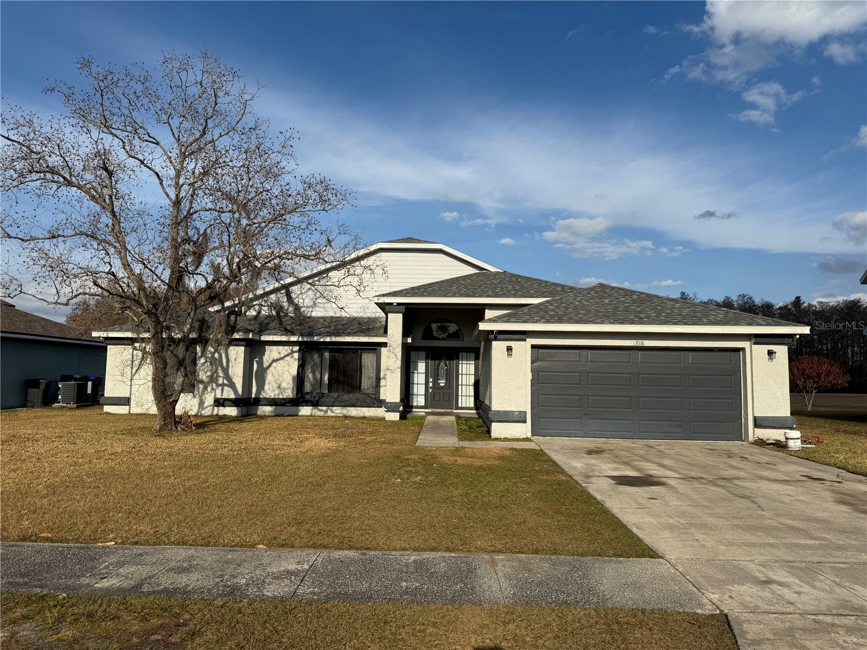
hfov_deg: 71.6
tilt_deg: +6.8
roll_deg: -1.2
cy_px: 325
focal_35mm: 24
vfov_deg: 56.8
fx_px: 601
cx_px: 434
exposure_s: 1/7353
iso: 80
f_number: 1.78
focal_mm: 6.76
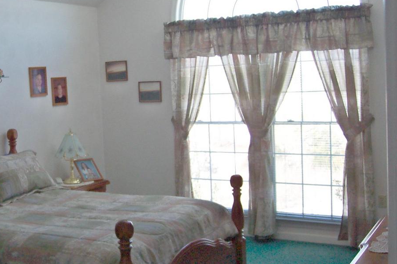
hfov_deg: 36.4
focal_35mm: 54
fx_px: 595
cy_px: 119
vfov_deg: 25.0
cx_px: 122
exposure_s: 1/125
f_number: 2.8
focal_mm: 8
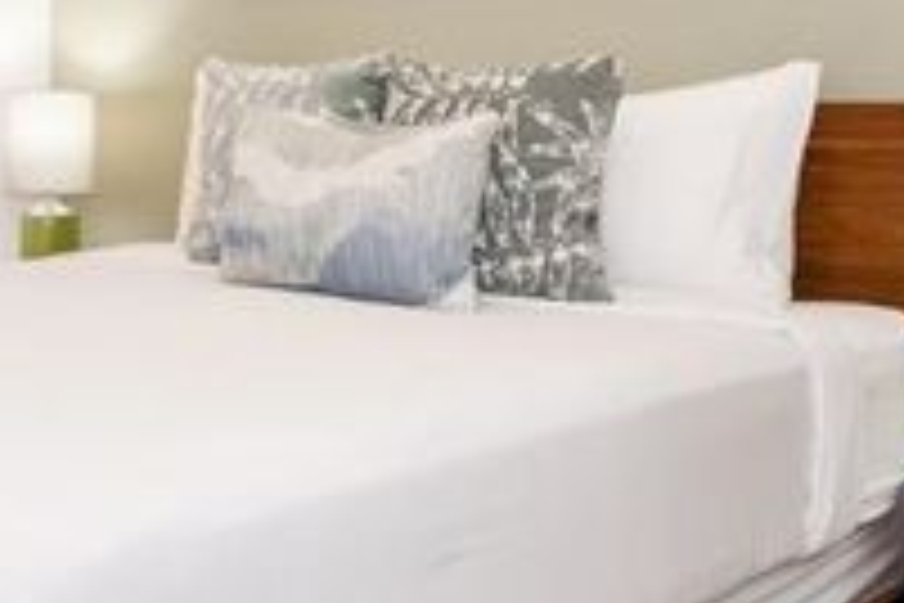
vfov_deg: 23.8
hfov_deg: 33.1
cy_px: 112
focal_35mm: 56
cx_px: 34
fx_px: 1406
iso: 200
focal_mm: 16
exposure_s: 1/60
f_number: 4
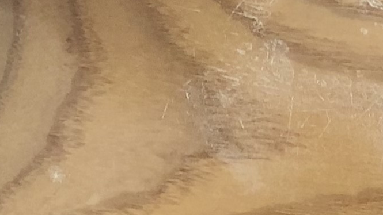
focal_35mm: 185
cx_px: 814
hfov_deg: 10.5
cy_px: 627
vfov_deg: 6.1
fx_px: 1879
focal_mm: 4
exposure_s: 1/17
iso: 40
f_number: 1.8
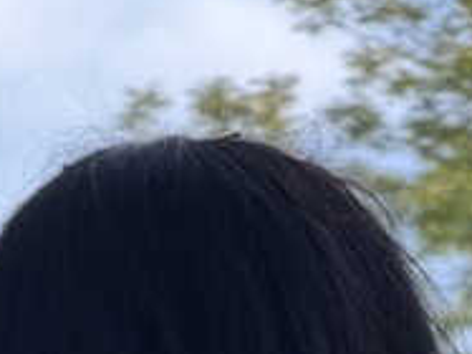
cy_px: 614
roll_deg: +1.3
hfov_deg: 3.6
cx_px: 285
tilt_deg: +8.5
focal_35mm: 548
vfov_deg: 2.7
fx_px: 7467
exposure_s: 1/430
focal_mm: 16.89
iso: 50
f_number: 2.8
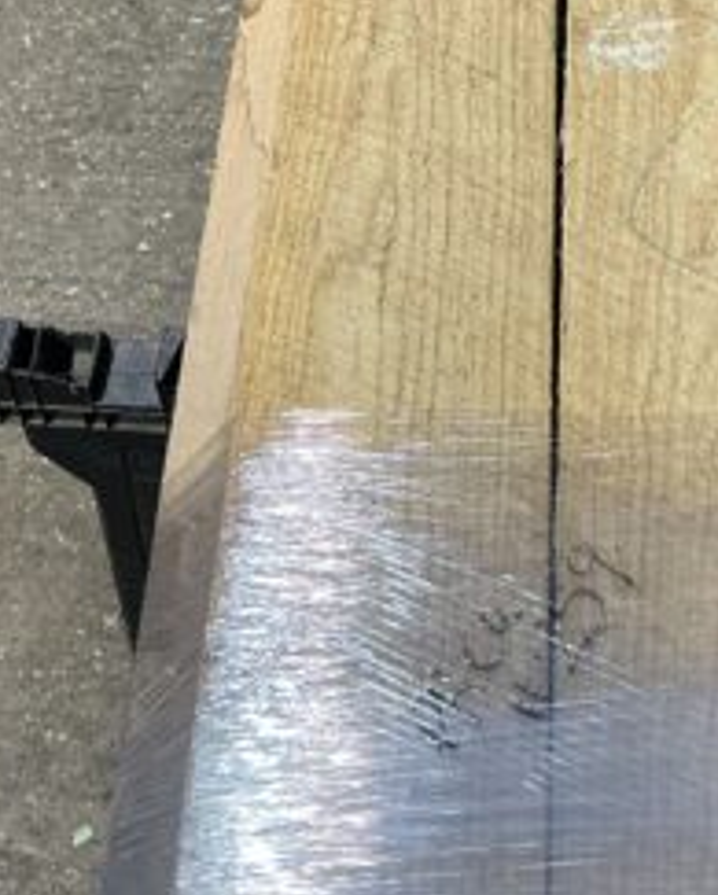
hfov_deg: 24.2
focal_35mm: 62
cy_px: 79
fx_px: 1644
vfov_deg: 29.1
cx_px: 578
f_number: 1.8
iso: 64
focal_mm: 3
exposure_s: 1/60
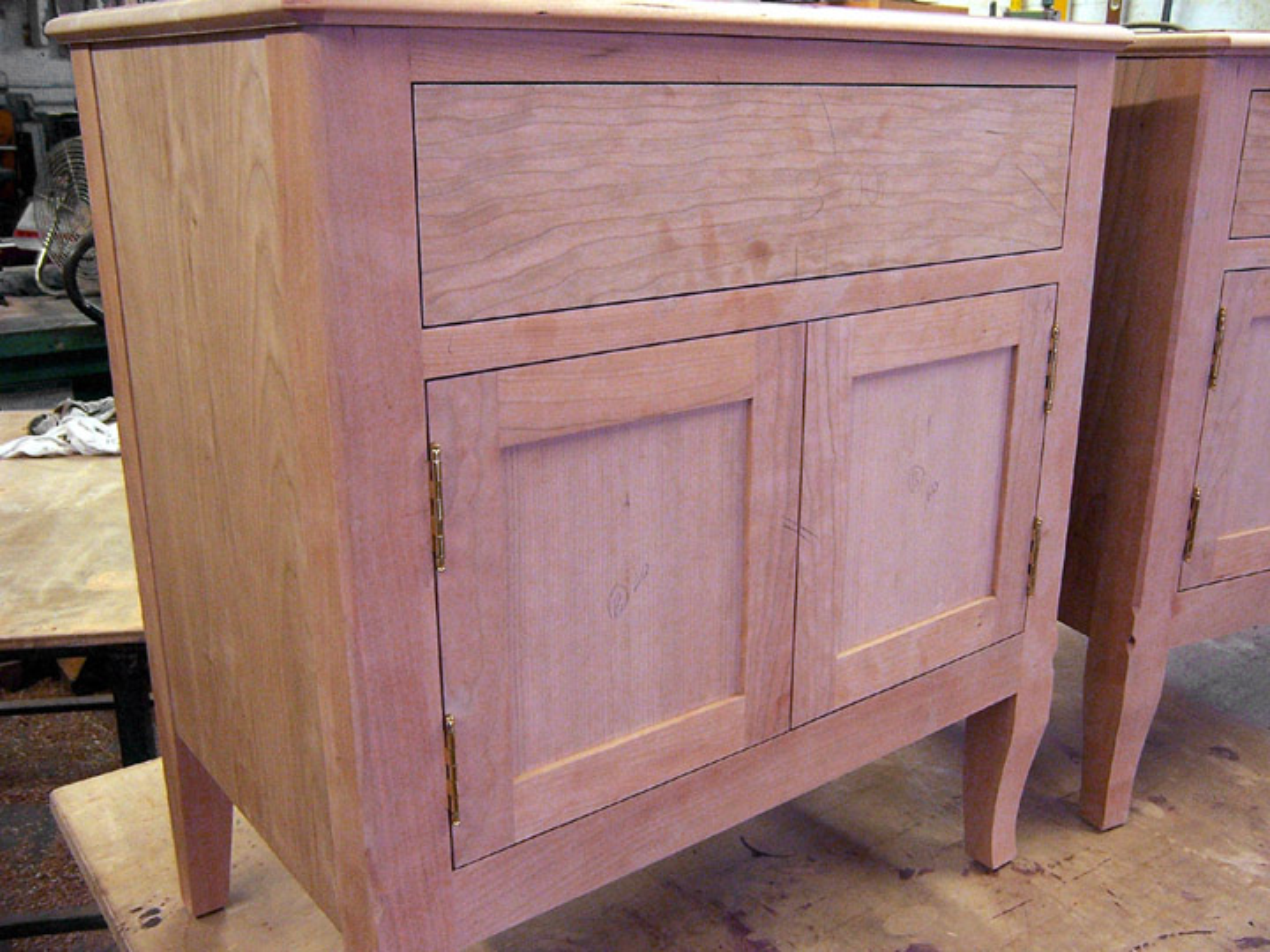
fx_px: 1211
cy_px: 476
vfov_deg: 42.9
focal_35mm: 33
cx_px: 635
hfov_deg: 55.4
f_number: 3.4
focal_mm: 5.5
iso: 140
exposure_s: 1/20
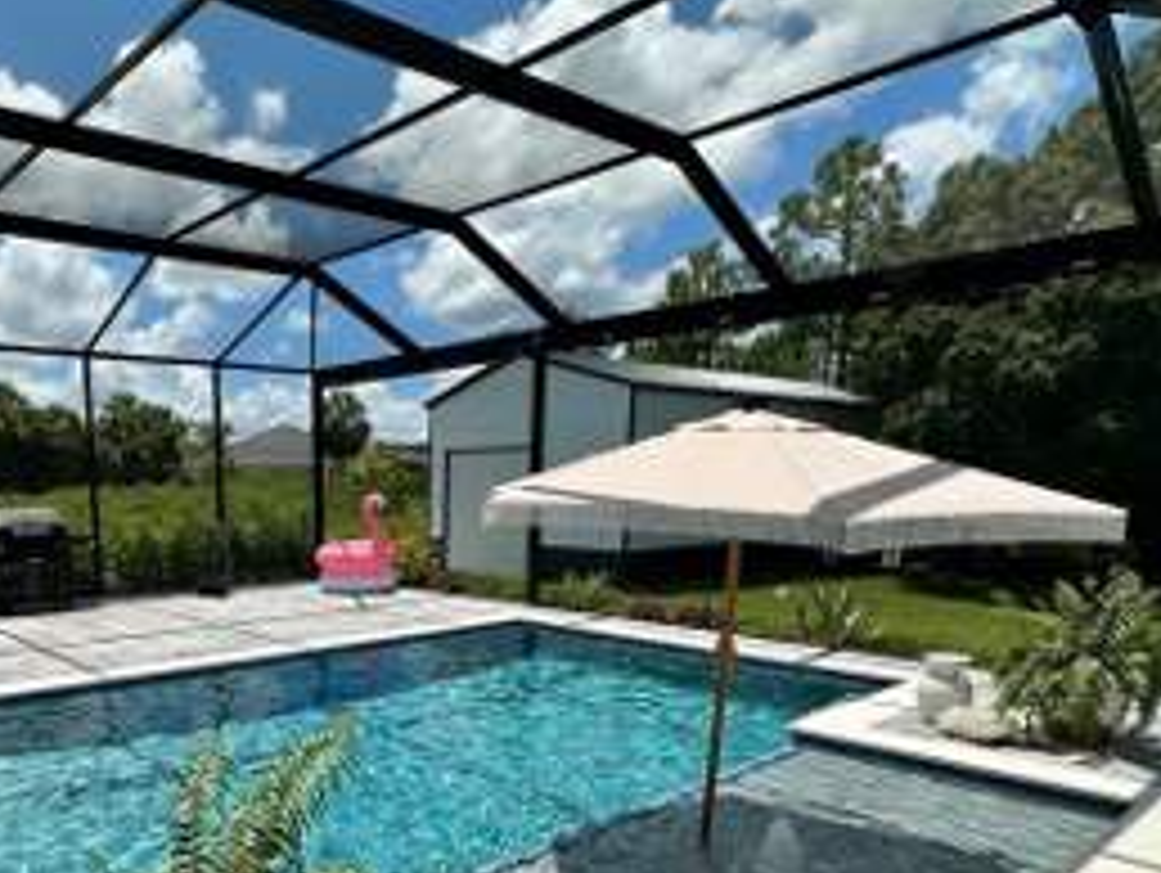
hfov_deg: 63.7
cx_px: 306
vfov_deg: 51.4
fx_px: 873
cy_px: 630
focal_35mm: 26
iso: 40
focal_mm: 2.22
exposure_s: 1/1770
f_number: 2.2
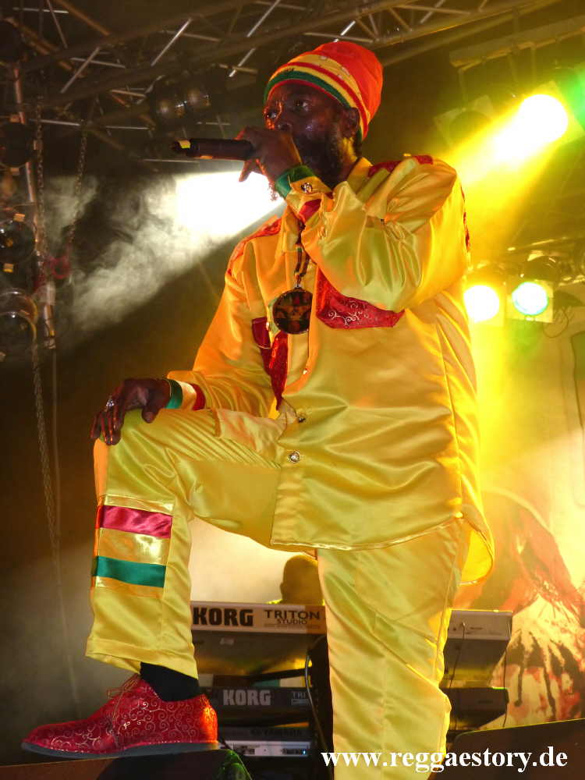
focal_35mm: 75
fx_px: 1690
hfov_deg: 19.6
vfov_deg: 26.0
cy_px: 390
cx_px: 292
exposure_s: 1/60
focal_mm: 13.5
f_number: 2.8
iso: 320
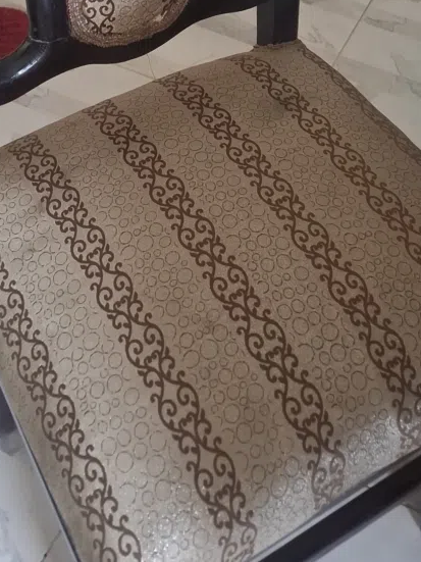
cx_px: 233
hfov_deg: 25.6
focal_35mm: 57
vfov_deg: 31.2
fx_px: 925
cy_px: -3
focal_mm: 5.54
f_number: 1.8
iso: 400
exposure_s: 1/33
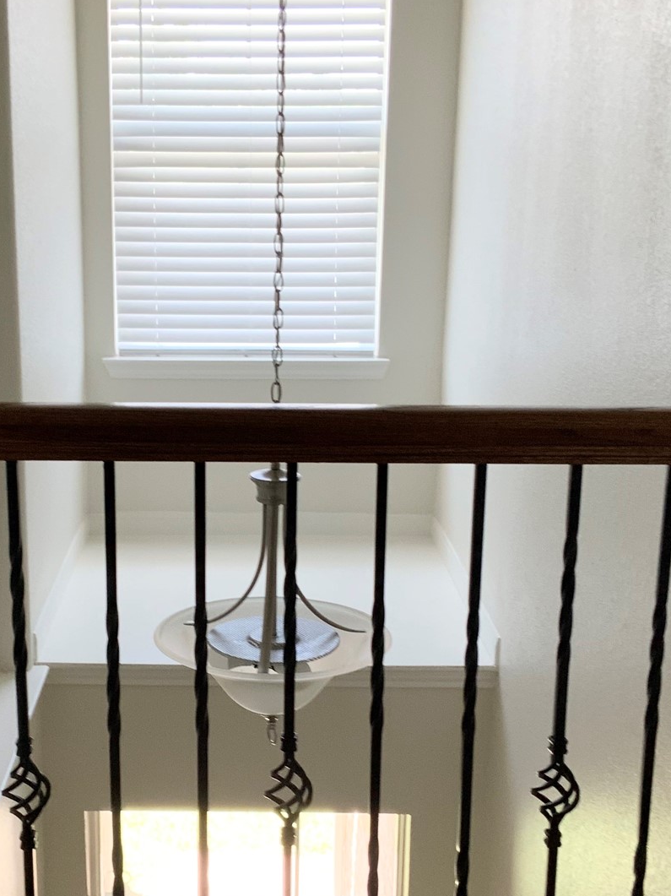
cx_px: 238
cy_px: 530
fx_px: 1448
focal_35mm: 56
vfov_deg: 34.3
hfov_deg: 26.0
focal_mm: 3
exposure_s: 1/60
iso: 40
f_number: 1.8
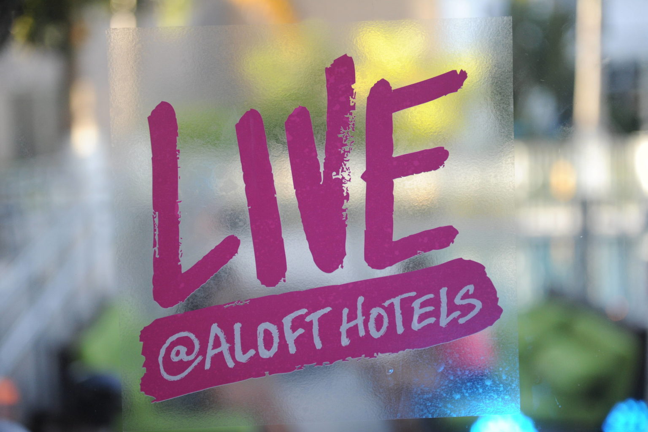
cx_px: 324
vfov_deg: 19.5
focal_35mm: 70
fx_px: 1260
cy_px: 216
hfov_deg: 28.8
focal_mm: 70
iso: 2000
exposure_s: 1/200
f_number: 2.8
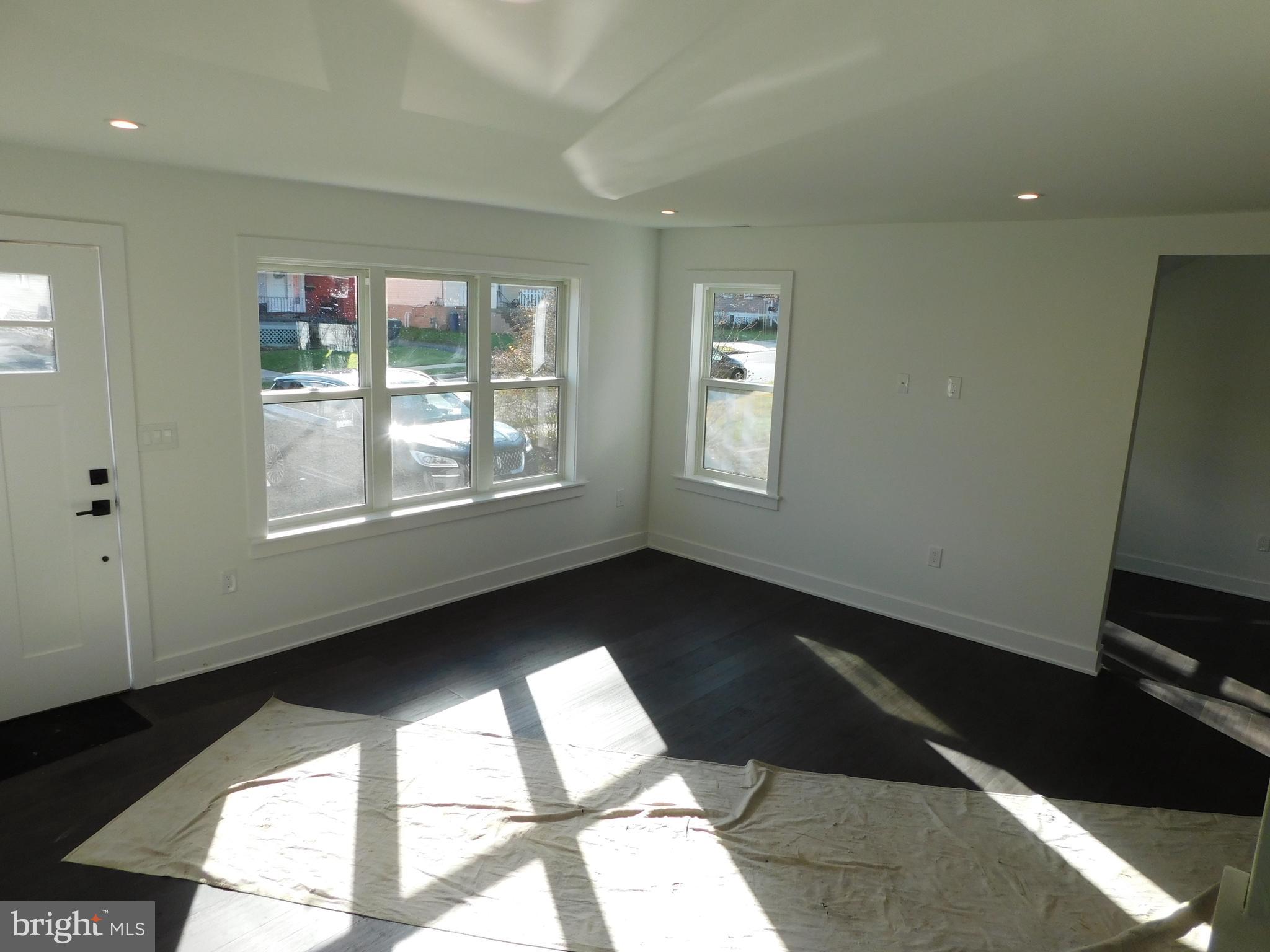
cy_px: 476
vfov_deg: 58.9
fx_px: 844
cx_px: 635
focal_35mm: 23
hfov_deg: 73.9
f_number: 3
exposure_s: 1/320
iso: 125
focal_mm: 4
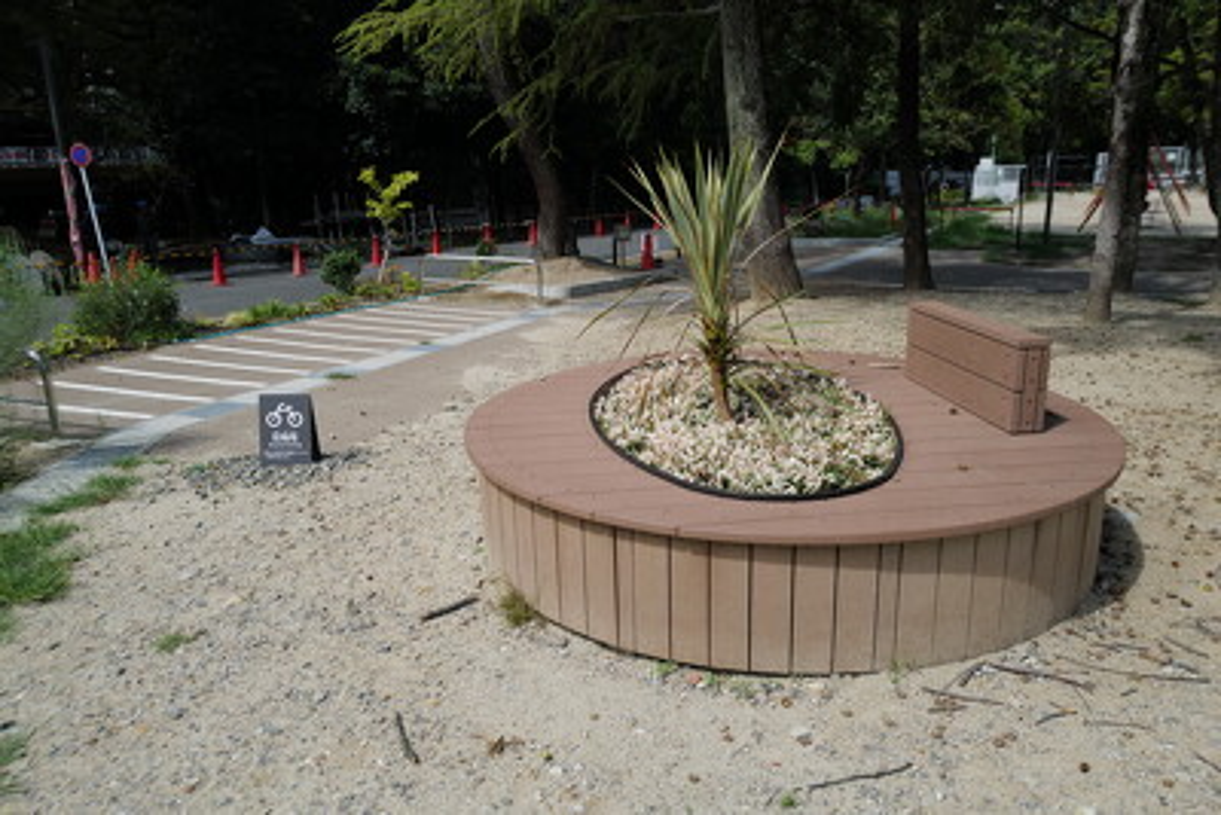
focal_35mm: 28
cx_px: 610
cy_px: 408
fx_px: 950
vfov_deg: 46.4
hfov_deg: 65.5
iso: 100
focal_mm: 28
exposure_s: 1/640
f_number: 5
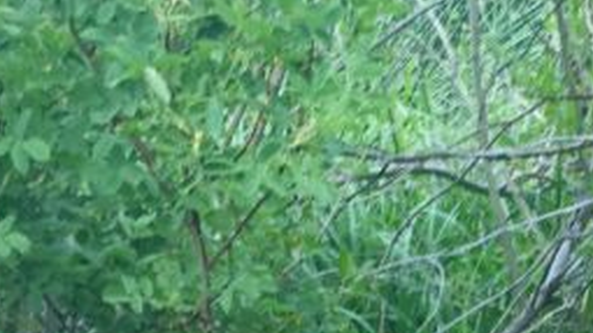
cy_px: 778
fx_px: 1995
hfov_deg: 16.8
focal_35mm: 127
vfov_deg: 8.7
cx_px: 451
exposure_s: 1/60
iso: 32
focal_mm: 4.15
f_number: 2.2
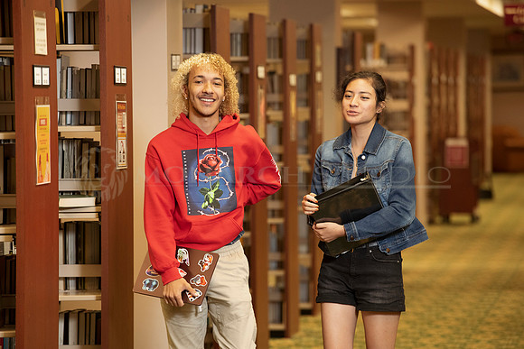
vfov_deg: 7.2
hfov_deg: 10.8
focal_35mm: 190
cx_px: 262
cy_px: 174
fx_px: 2766
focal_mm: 190
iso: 1600
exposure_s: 1/200
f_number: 4.5
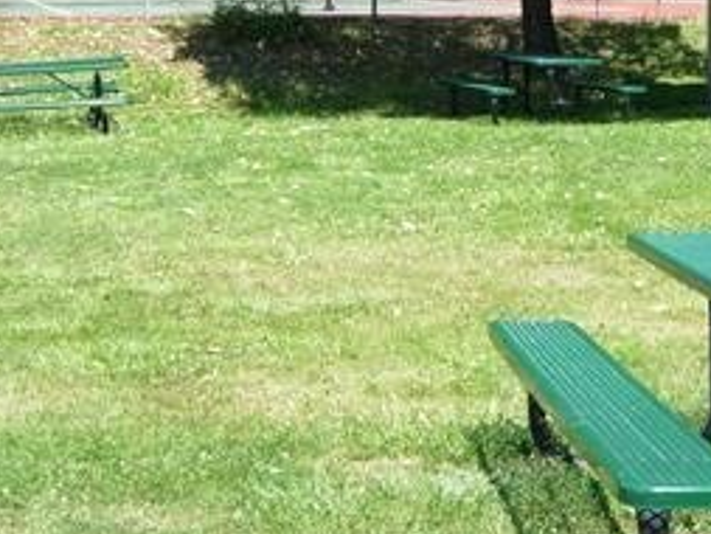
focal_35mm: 91
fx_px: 1870
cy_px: -82
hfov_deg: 21.0
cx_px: 655
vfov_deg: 15.7
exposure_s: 1/228
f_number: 4.3
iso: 50
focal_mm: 7.5
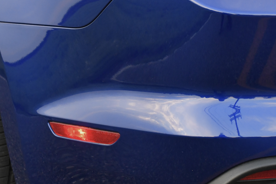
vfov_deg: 12.0
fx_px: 874
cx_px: 109
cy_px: 36
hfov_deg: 17.9
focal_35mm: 114
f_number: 9
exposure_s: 1/80
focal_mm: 50
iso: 2500
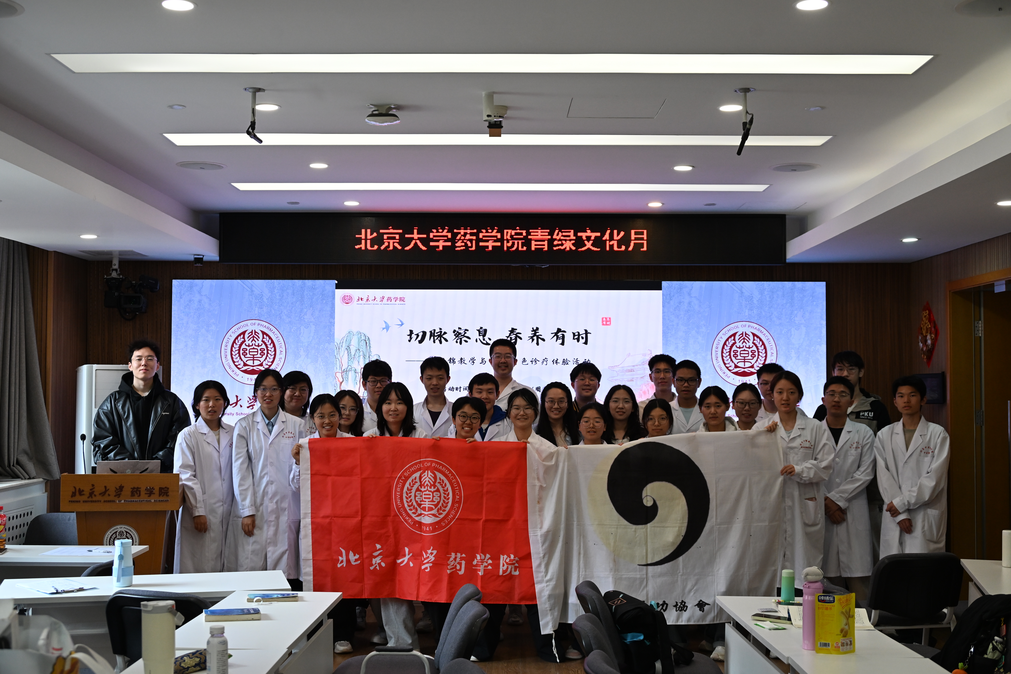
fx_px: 1236
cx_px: 506
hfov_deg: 44.5
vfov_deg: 30.5
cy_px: 337
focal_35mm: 44
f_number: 5.3
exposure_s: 1/125
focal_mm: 44
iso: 1400
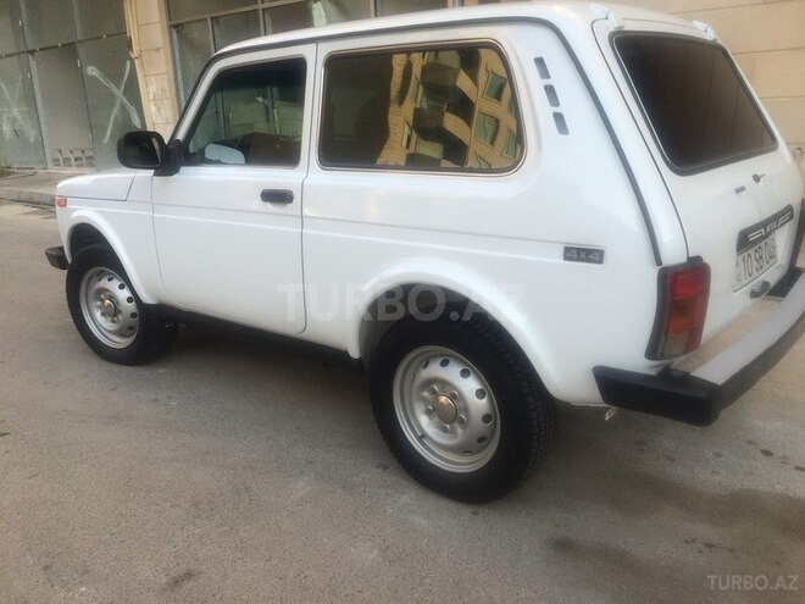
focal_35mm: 29
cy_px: 302
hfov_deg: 61.7
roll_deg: +3.3
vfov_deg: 48.2
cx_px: 402
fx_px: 674
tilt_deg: -14.7
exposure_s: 1/461
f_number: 2.2
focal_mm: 4.15
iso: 32
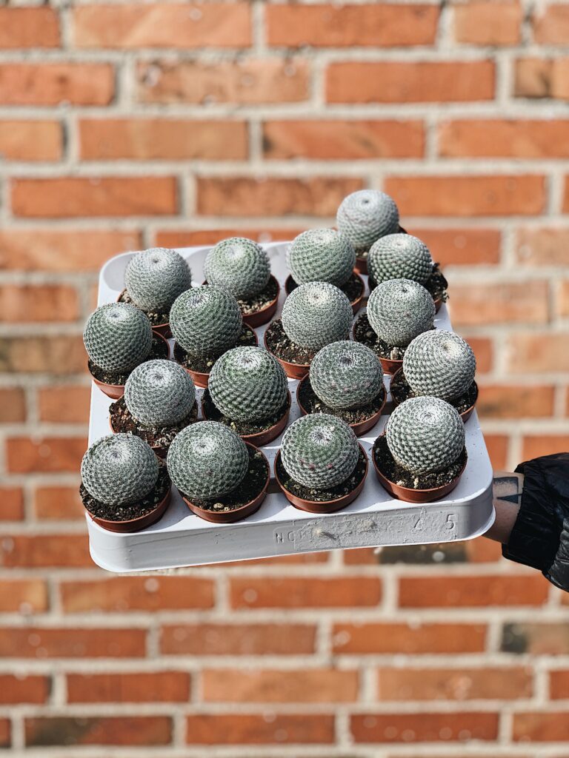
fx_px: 1140
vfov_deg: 36.8
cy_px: 379
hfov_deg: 28.0
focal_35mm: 52
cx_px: 284
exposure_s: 1/558
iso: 16
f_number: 2.4
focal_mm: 6
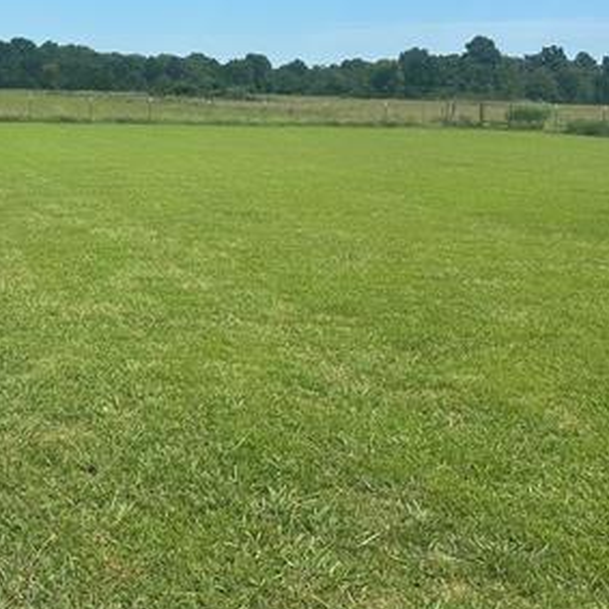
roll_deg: -1.0
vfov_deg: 34.9
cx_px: 95
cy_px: 189
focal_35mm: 48
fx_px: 955
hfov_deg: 34.0
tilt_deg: -6.9
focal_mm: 6.86
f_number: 1.78
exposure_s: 1/5263
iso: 80
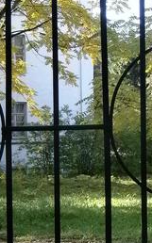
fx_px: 637
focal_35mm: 96
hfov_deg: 13.6
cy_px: 120
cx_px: 78
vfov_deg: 21.6
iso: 80
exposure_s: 1/160
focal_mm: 4.7
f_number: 2.8
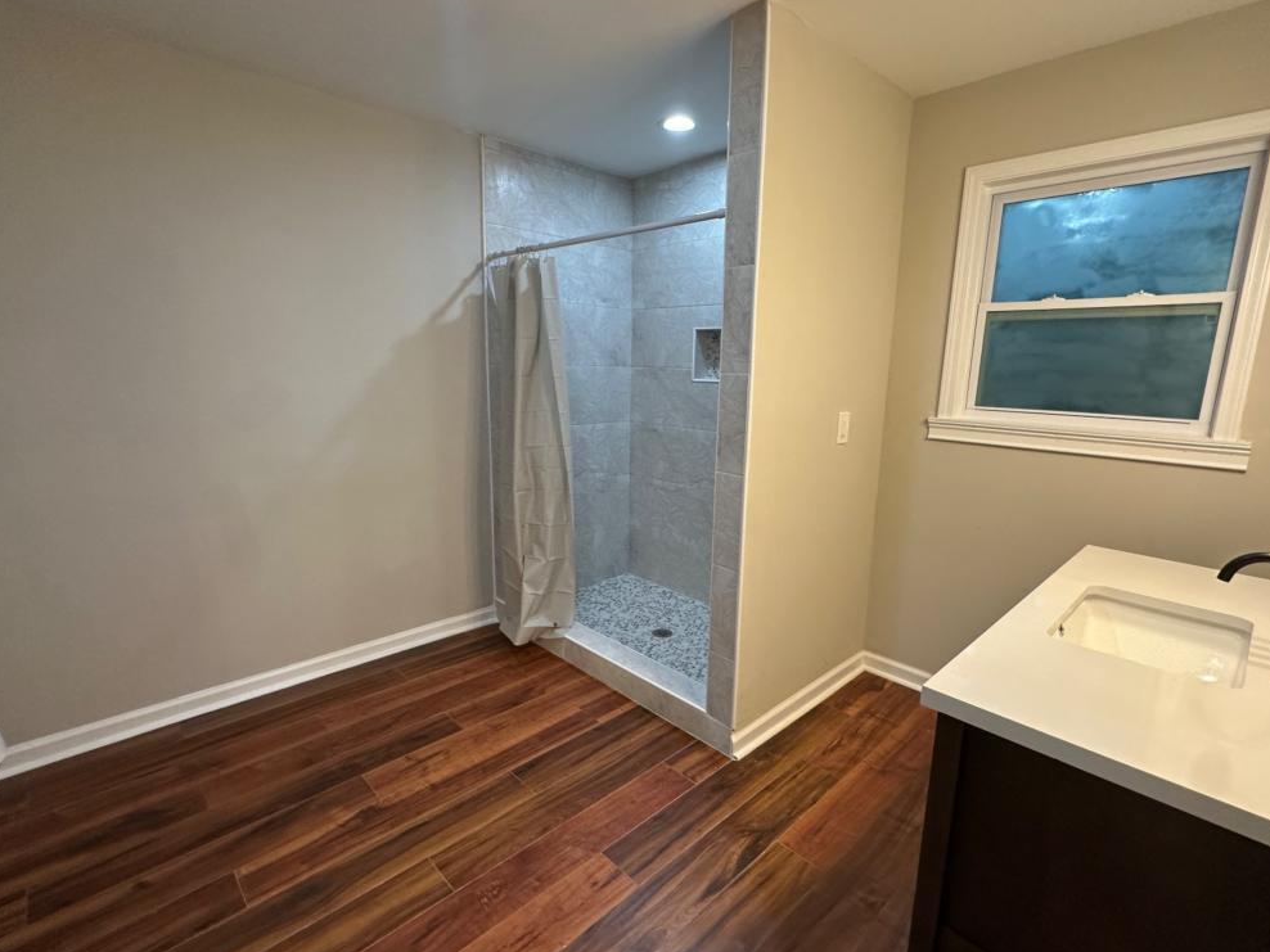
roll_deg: -0.1
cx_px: 641
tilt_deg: -12.3
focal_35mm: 17
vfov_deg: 74.7
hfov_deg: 91.0
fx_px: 624
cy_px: 486
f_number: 2.2
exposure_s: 1/120
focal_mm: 2.22
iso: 200
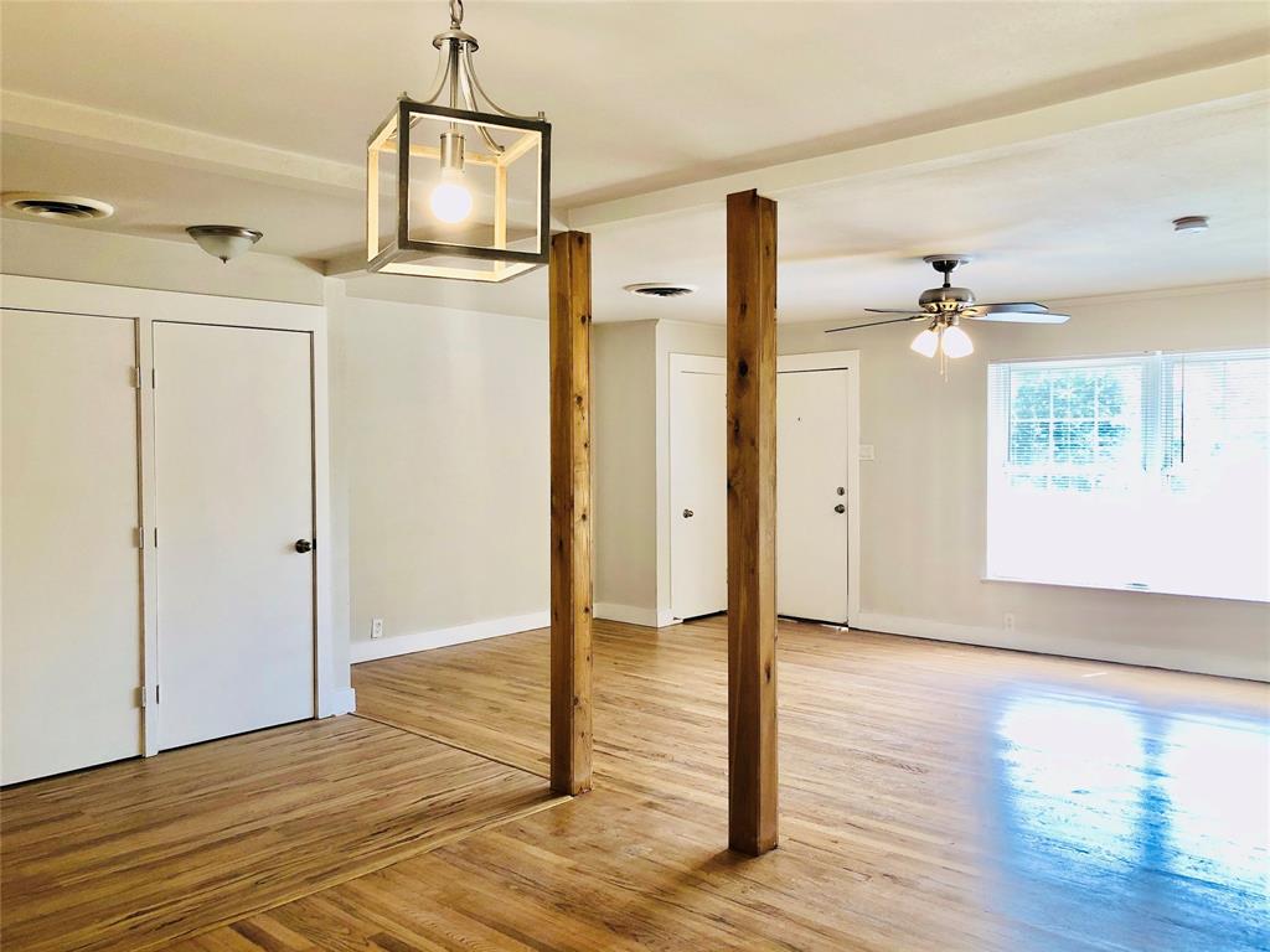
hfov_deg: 63.4
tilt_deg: -2.1
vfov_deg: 49.7
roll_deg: -0.1
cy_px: 476
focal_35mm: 28
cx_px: 635
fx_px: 1027
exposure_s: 1/40
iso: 25
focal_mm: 4
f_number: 1.8
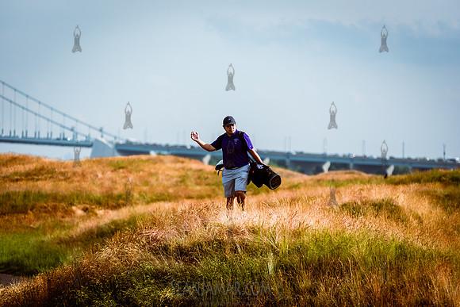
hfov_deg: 10.3
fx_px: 2556
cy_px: 154
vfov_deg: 6.9
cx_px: 230
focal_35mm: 200
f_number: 3.5
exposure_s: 1/1600
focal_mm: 200
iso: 125
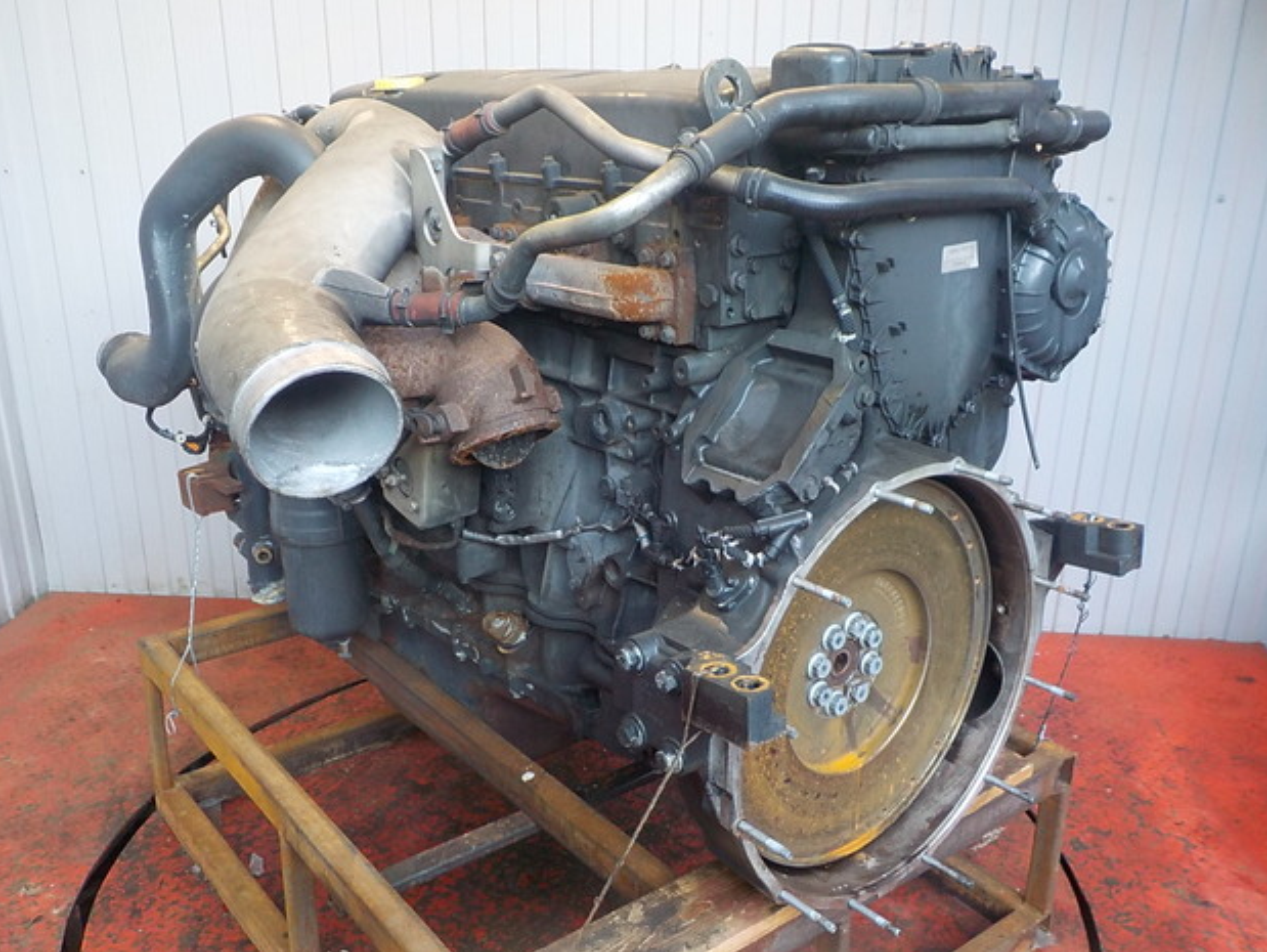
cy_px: 489
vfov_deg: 45.5
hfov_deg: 58.3
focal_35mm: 31
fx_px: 1135
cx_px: 632
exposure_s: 1/30
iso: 180
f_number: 3.3
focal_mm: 4.1
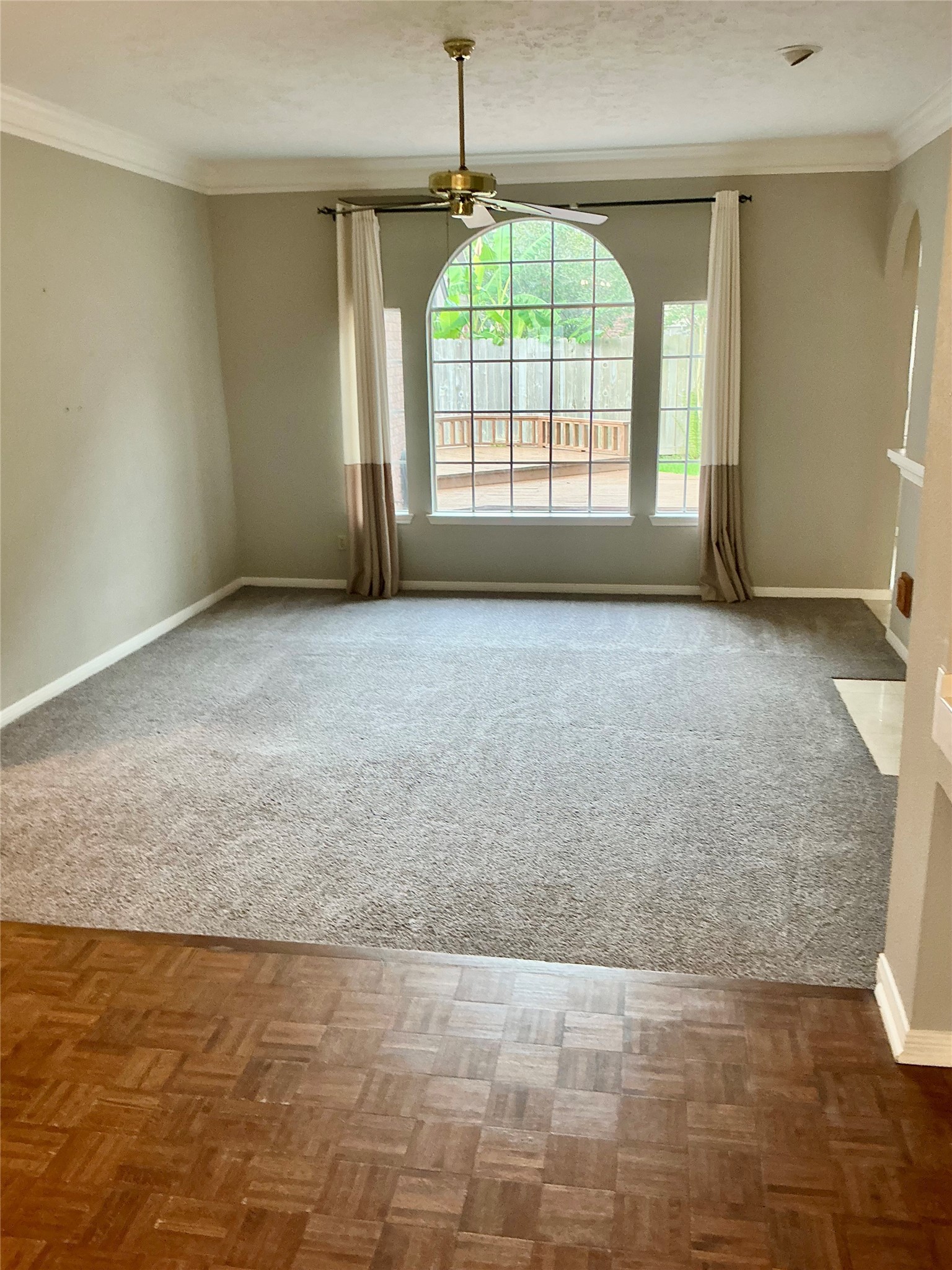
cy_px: 635
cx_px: 476
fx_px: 1063
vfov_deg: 61.7
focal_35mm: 29
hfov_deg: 48.2
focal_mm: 3
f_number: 1.8
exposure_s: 1/60
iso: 100
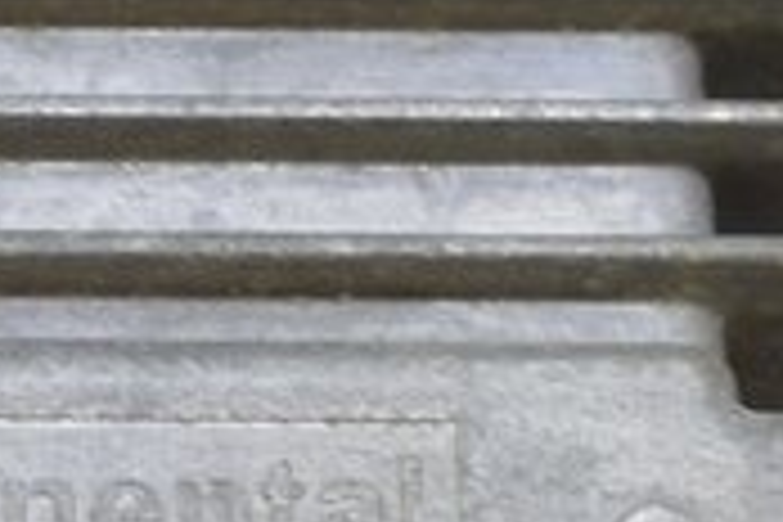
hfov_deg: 6.8
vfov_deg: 4.6
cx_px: -180
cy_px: -61
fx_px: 6524
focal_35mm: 300
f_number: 5.6
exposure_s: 1/20
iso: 400
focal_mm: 34
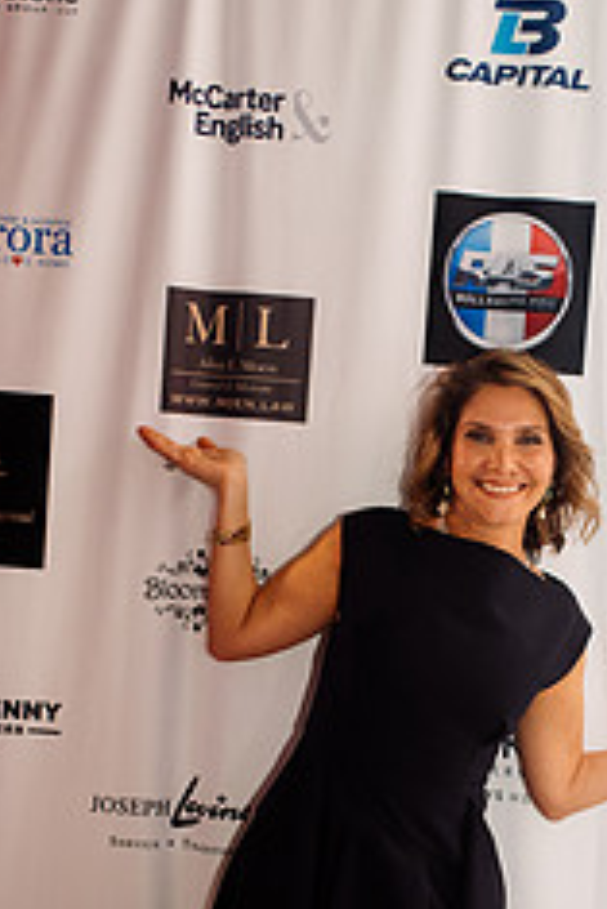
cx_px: 425
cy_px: 642
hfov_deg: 20.2
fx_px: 1692
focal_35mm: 67
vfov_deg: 29.7
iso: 2000
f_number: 2.8
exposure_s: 1/200
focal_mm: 35
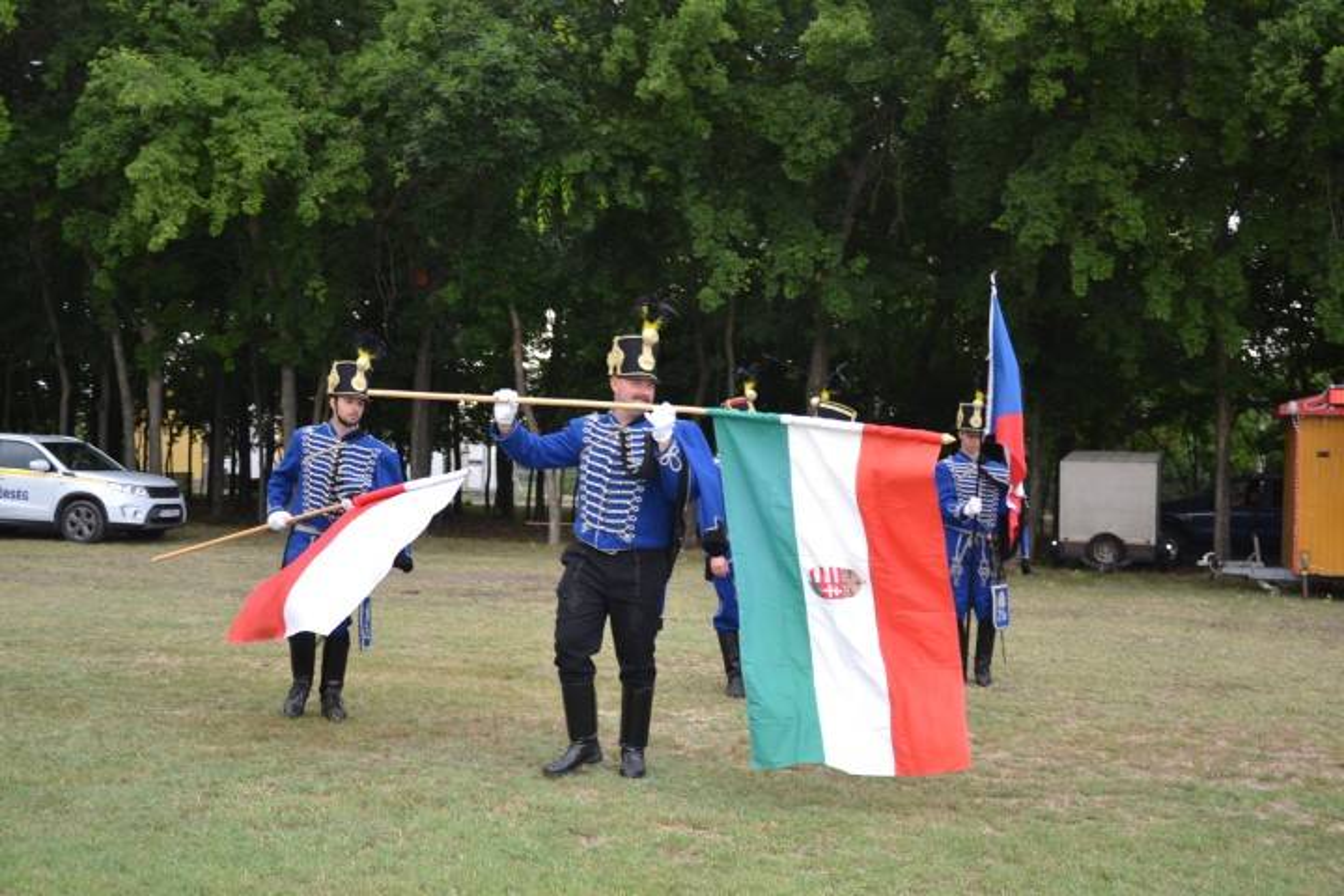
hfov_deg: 46.4
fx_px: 1568
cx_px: 672
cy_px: 448
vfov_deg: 31.9
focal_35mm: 42
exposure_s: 1/125
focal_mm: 28
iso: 250
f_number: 4
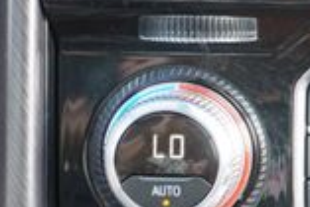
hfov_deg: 16.5
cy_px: 93
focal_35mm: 116
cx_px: 423
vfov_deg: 11.8
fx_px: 1000
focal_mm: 19
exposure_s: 1/60
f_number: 4
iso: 400
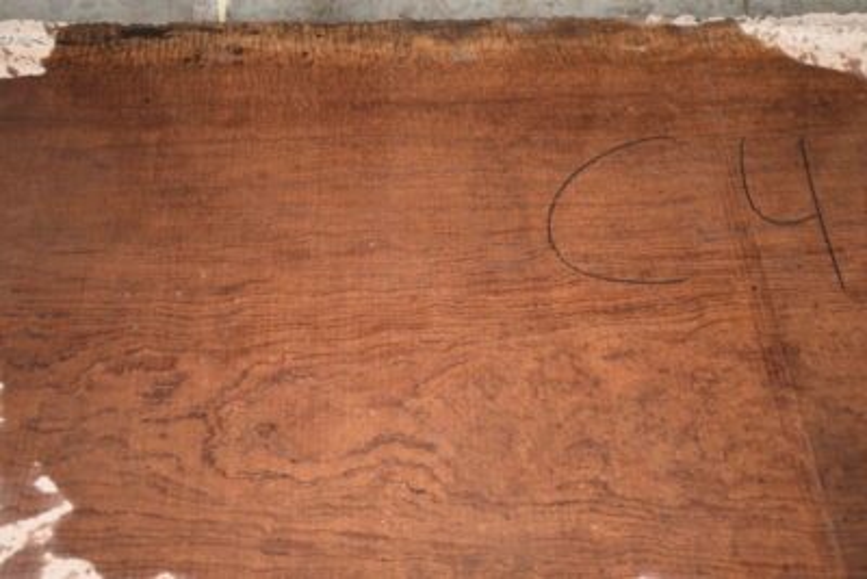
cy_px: 290
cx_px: 434
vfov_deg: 37.9
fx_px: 843
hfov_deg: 54.4
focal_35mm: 35
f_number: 2.8
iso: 2800
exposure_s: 1/60
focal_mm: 35
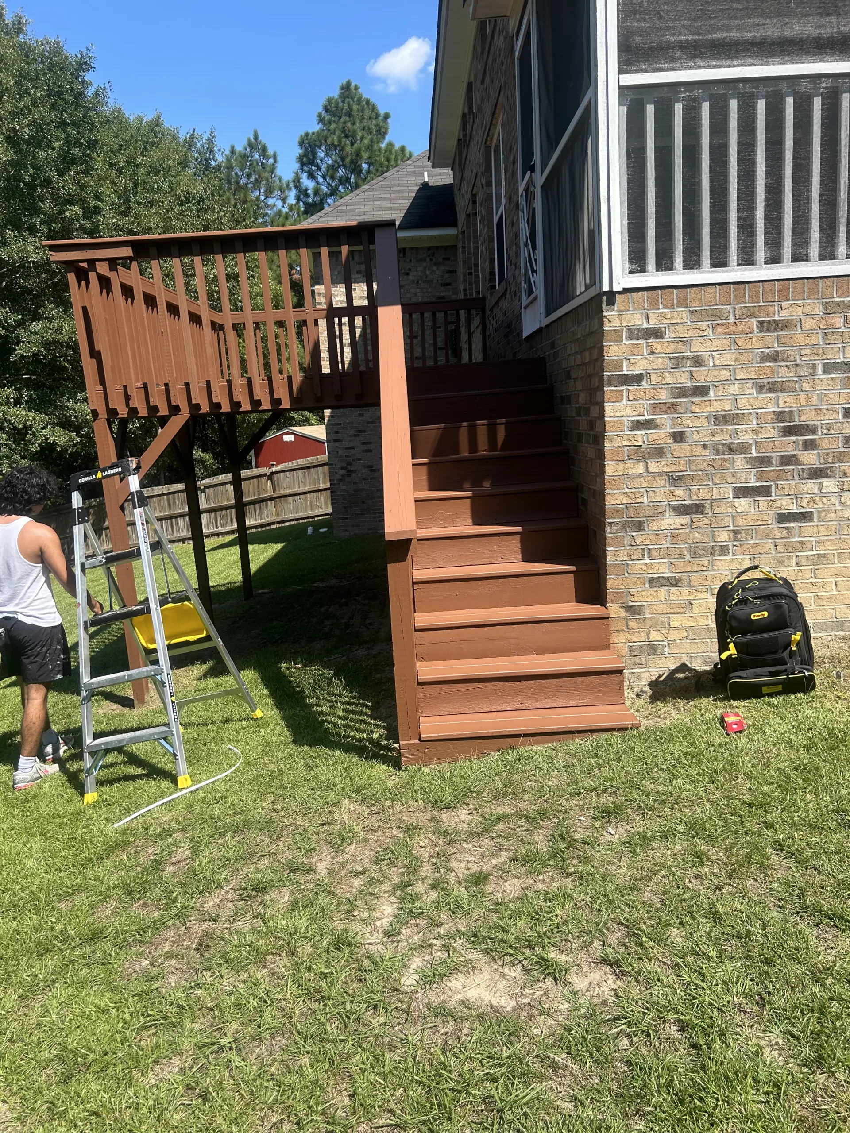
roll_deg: +2.7
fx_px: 851
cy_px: 566
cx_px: 425
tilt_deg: -9.7
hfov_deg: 53.1
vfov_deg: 67.3
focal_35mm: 26
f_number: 1.5
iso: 50
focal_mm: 5.7
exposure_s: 1/2165
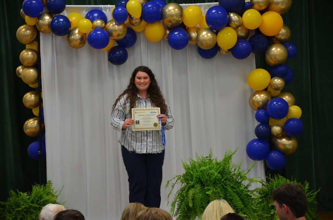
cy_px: 110
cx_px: 166
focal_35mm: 168
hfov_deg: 12.3
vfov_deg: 8.1
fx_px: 1551
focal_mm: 112
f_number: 5.6
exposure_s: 1/30
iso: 800
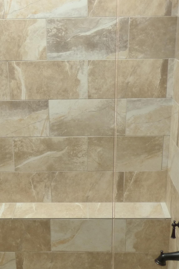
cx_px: 57
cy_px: 171
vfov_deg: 34.3
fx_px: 432
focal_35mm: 58
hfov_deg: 23.3
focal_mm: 5.78
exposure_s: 1/100
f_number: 3.4
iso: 250
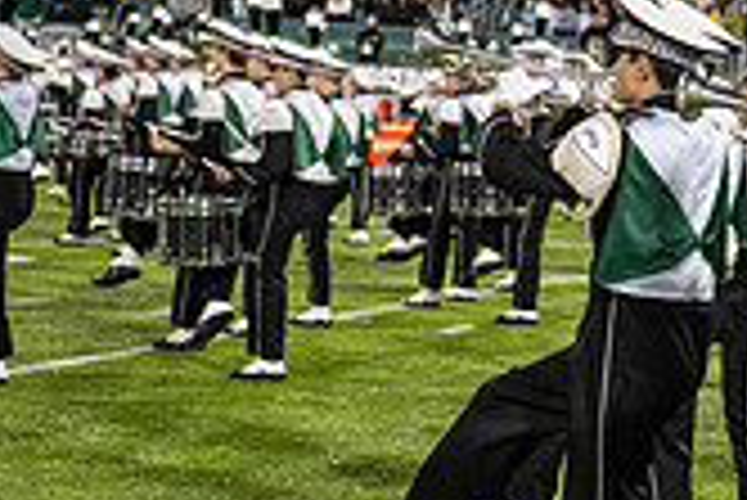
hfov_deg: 13.4
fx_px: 2907
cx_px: 1260
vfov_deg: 9.8
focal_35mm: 140
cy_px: 318
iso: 1250
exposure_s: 1/500
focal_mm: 40
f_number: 3.2
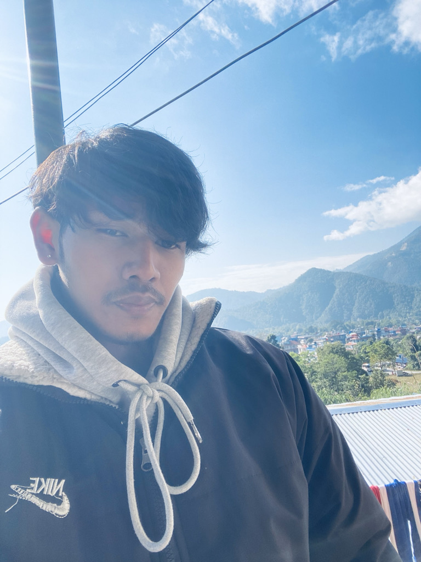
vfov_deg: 73.9
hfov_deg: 58.9
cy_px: 281
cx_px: 210
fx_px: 373
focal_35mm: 23
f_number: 2.2
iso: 25
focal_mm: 2.71
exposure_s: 1/483
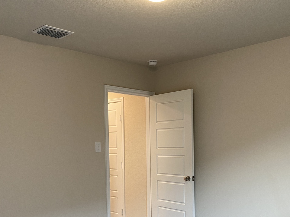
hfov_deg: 47.8
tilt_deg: -1.1
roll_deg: +1.0
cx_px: 155
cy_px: 158
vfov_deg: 36.1
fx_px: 327
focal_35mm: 39
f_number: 1.8
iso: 100
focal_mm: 4.25
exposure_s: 1/60
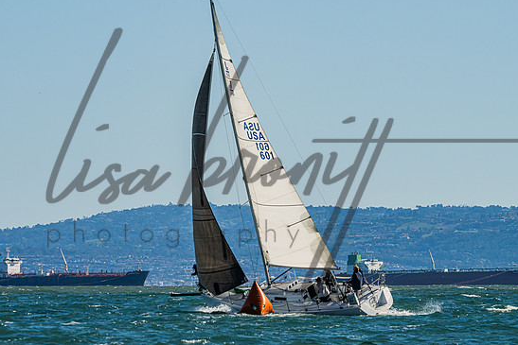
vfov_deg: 4.3
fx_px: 4562
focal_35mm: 317
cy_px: 195
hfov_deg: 6.5
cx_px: 258
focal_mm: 230
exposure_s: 1/2000
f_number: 9
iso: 400
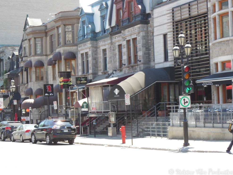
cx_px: 117
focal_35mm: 79
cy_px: 86
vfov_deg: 18.7
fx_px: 532
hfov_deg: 24.7
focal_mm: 13.6
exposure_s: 1/160
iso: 125
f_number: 4.4
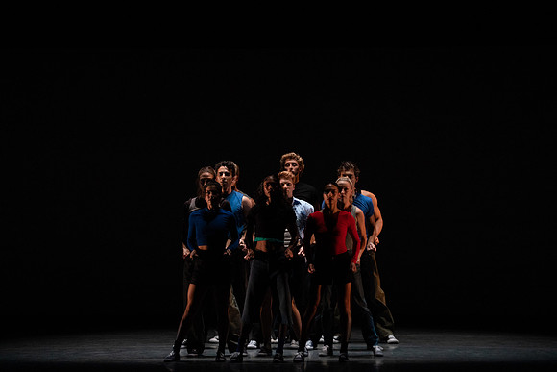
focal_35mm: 200
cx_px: 278
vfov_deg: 6.9
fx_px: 3095
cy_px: 186
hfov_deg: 10.3
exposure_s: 1/400
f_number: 5
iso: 8000
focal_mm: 200
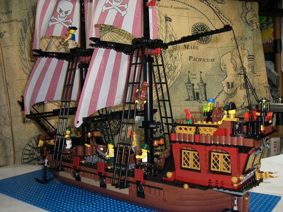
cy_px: 106
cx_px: 142
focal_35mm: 38
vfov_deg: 37.7
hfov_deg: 49.0
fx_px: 311
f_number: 2.7
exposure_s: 1/60
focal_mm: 6.2
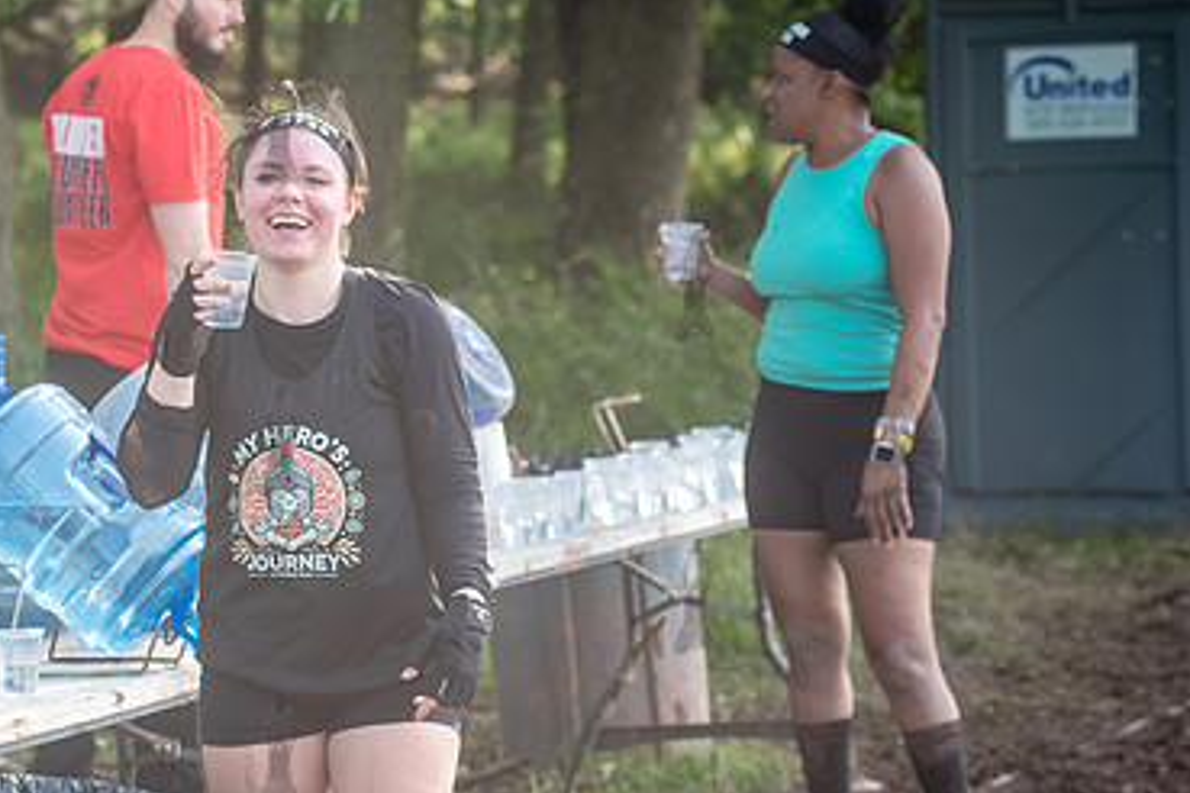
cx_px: 277
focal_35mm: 157
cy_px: 440
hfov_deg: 13.0
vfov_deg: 8.7
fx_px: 5189
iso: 250
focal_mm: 100
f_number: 4.5
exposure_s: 1/320
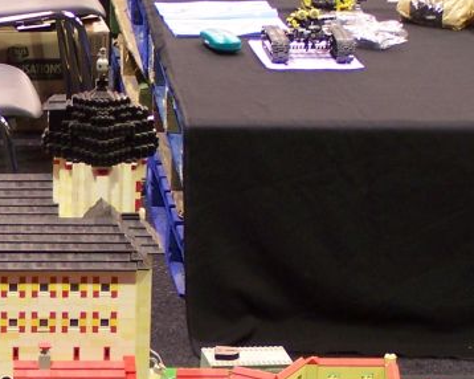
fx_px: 2622
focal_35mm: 187
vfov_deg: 8.2
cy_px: 371
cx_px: -140
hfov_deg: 10.1
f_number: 3.2
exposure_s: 1/2
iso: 80
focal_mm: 11.1
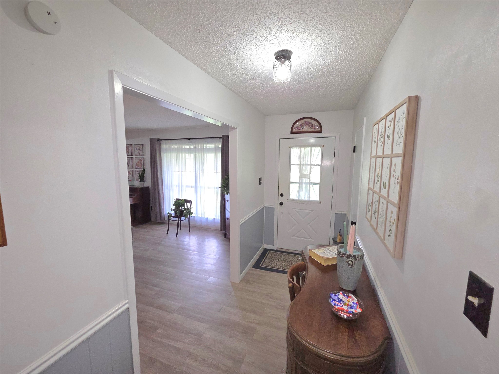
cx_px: 250
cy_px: 187
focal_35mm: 13
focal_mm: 2.2
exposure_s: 1/60.2
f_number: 2.2
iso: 200
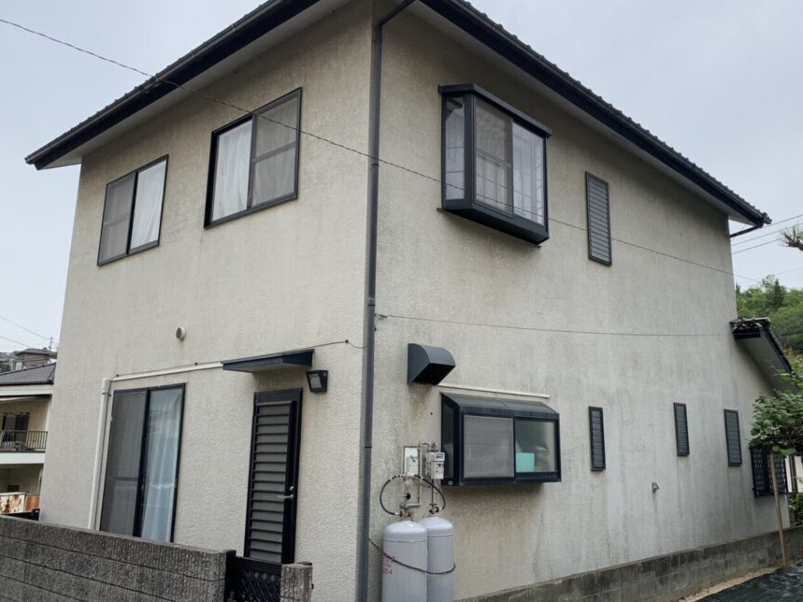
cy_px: 291
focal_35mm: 31
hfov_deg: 58.2
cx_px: 447
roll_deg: -0.5
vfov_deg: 45.4
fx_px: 719
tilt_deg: +12.9
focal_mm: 4.25
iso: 25
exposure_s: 1/3086
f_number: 1.8
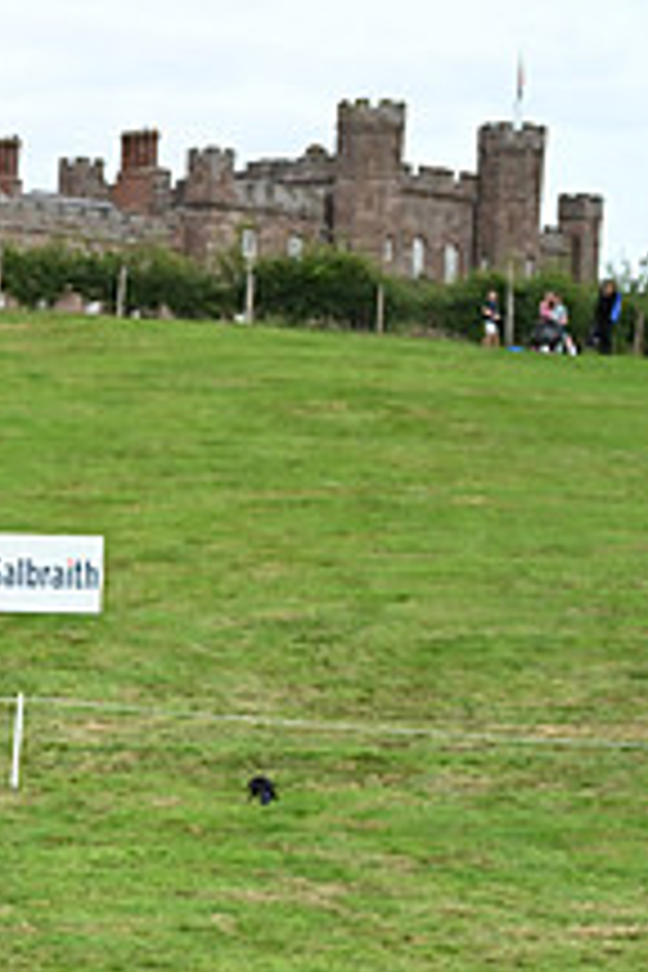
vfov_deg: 14.1
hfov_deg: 8.9
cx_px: -644
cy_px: 704
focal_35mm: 145
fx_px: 3915
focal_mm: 54
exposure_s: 1/1250
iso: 560
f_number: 4.5
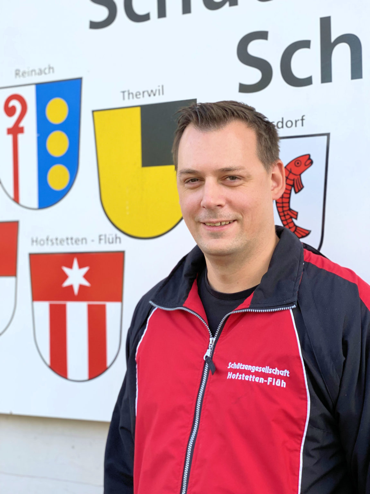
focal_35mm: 52
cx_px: 185
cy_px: 247
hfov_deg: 28.0
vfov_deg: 36.8
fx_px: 741
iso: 40
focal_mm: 6
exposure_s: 1/122
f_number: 2
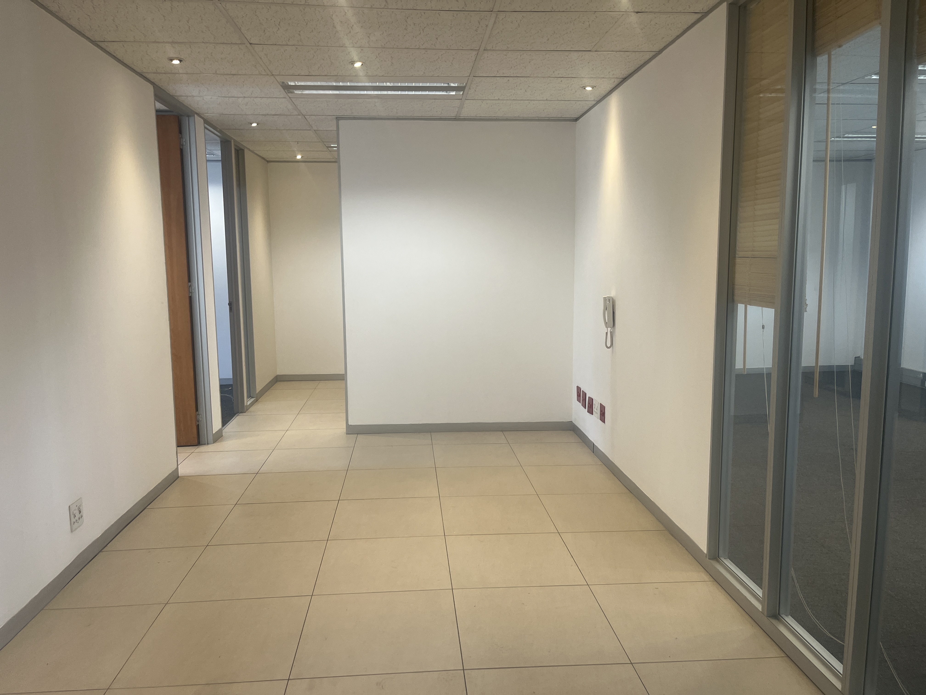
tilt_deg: -7.7
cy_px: 348
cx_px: 463
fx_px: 696
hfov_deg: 67.3
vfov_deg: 53.1
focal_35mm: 26
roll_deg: +0.7
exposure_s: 1/100
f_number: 1.6
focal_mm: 5.1
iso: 100
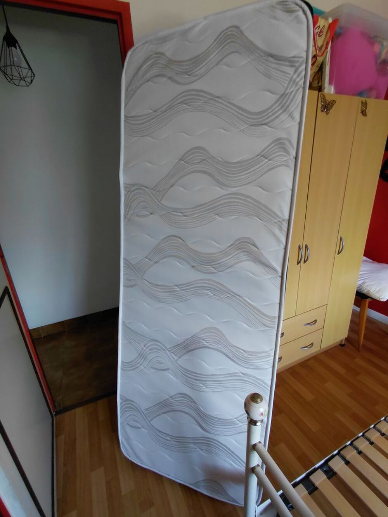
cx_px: 194
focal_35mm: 16
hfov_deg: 78.1
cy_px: 258
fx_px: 239
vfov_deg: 94.5
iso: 160
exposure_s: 1/50
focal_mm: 1.64
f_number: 2.2
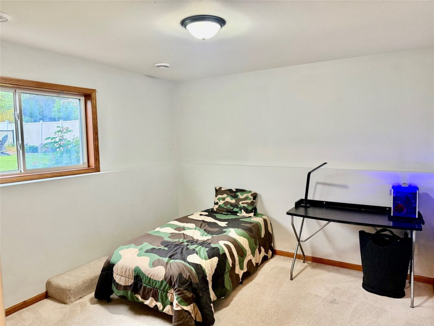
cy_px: 163
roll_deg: +0.9
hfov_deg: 71.6
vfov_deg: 56.8
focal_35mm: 24
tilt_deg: -4.3
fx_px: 301
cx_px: 217
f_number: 1.78
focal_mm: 6.76
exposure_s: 1/60
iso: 320
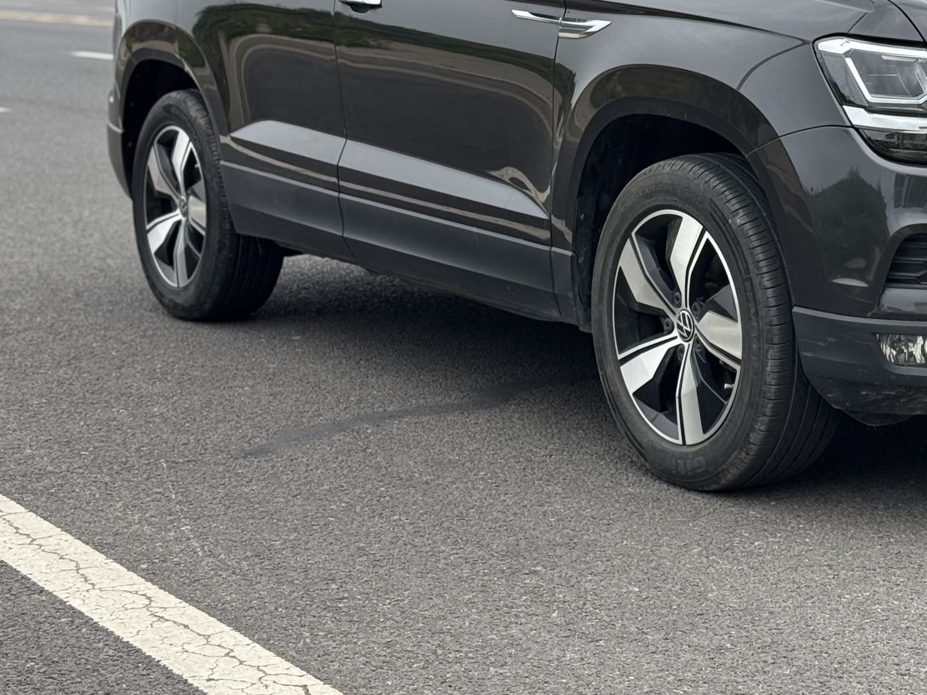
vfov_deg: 16.8
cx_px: 769
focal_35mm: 87
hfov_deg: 22.1
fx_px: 2330
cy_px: 128
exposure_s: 1/2500
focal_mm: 6.76
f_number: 1.78
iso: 64
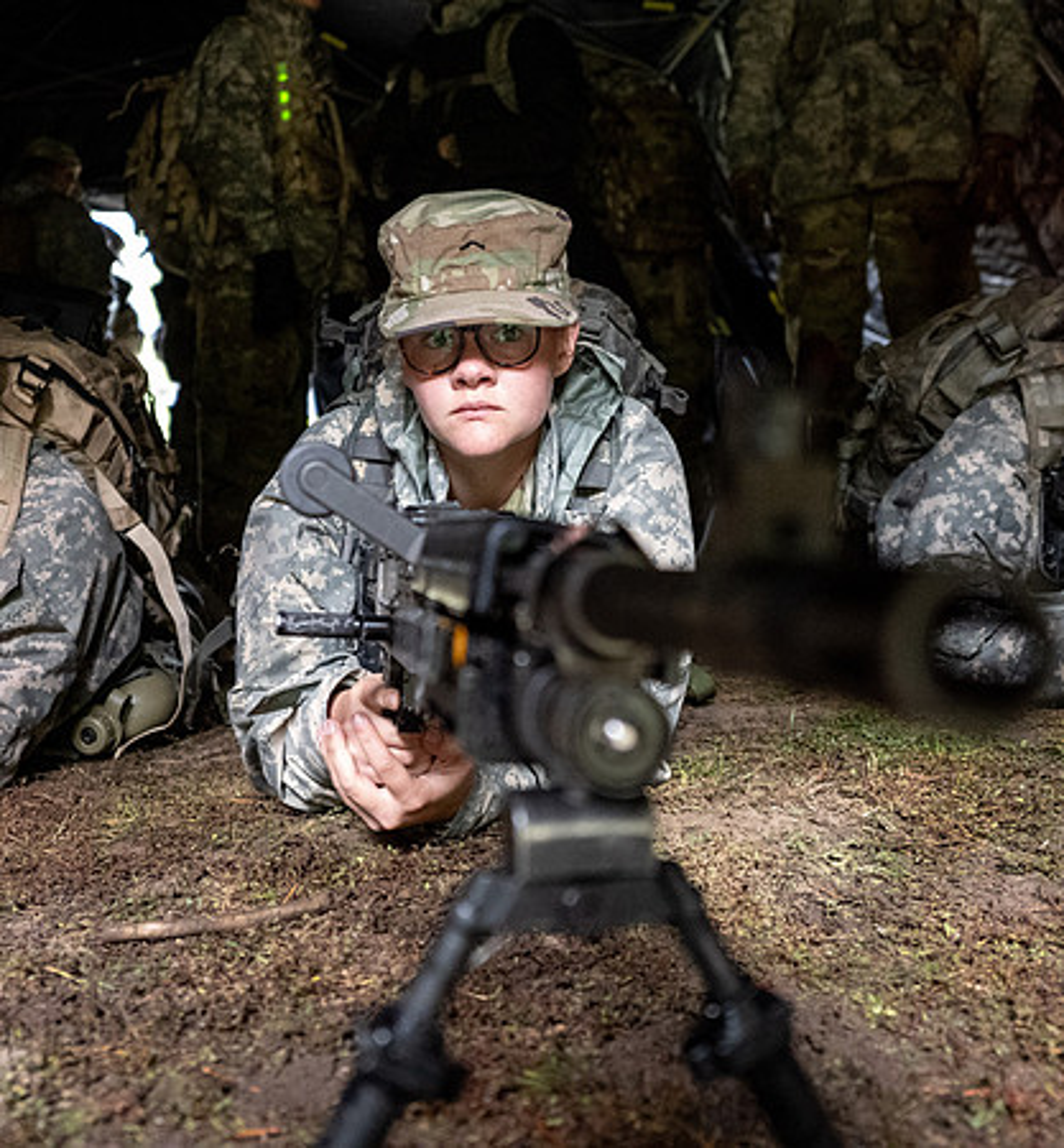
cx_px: 490
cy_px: 435
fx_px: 1426
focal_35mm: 39
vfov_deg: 43.5
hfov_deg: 40.9
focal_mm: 24
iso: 6400
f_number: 2.8
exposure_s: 1/100
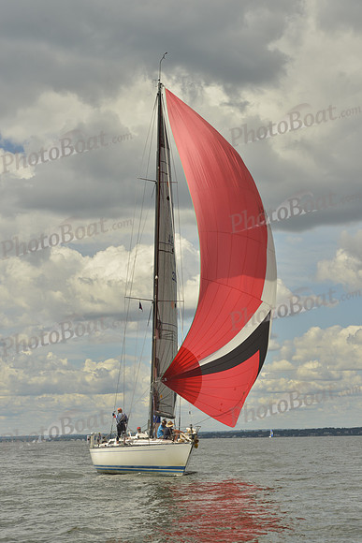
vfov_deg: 26.0
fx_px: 1176
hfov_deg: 17.5
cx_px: 181
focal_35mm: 78
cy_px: 272
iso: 200
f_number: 9
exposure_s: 1/1000
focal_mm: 78
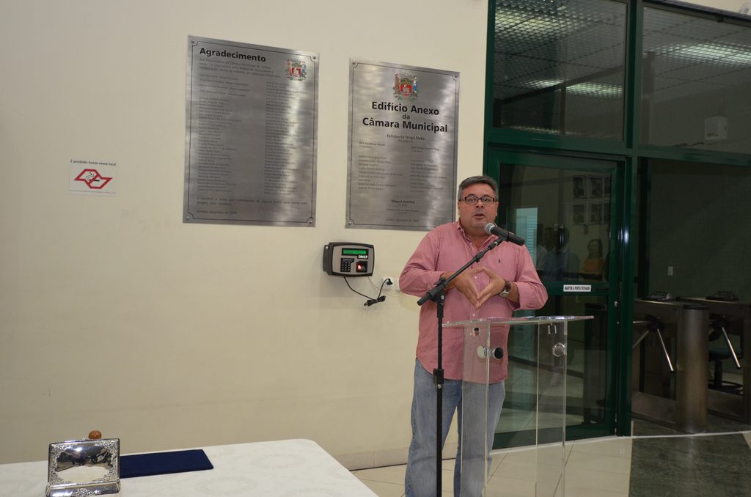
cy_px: 248
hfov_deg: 53.2
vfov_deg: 36.7
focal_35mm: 36
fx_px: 749
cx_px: 376
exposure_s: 1/60
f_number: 4.5
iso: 1000
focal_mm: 24
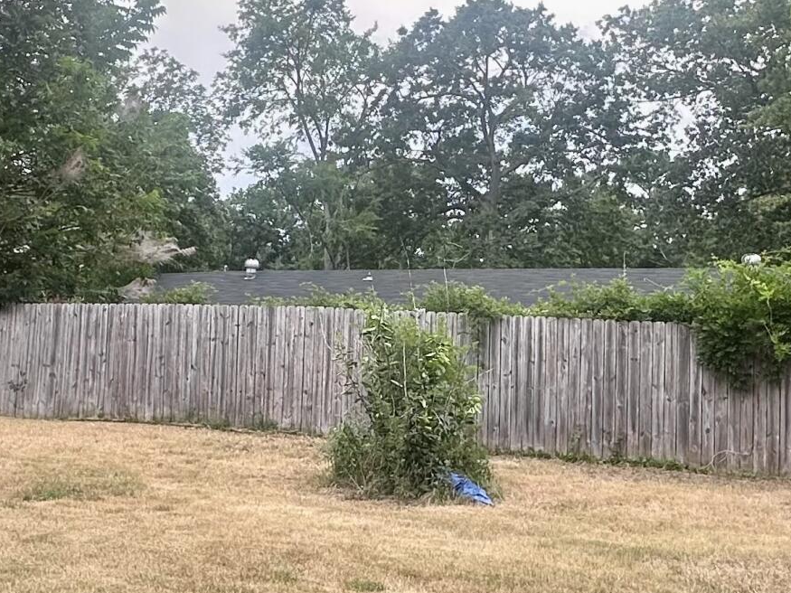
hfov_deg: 39.6
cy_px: 322
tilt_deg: +0.7
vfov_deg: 30.2
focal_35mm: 48
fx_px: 1097
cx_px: 353
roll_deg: -0.2
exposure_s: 1/365
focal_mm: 2.22
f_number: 2.2
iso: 40
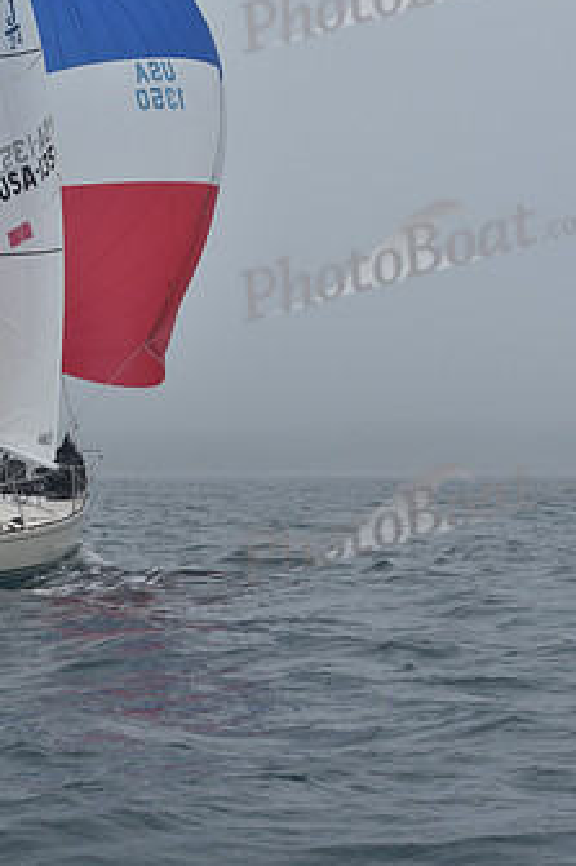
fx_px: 3579
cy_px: 158
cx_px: 107
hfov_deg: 9.2
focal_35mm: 149
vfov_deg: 13.7
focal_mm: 86
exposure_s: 1/800
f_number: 9
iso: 250
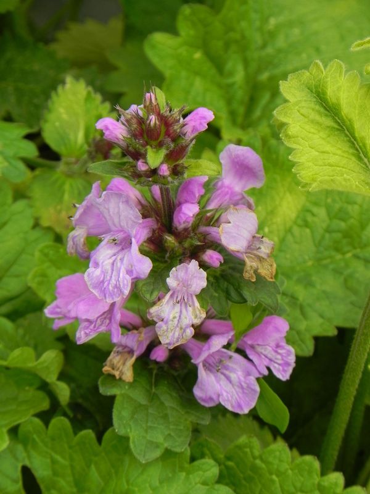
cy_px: 247
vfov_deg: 8.0
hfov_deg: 6.0
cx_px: 185
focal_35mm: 247
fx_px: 3520
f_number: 5
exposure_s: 1/500
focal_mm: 44
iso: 160
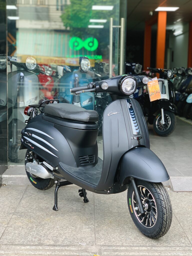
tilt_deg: -5.6
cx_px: 96
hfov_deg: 28.0
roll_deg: -0.6
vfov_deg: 36.8
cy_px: 128
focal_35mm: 52
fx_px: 385
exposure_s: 1/122
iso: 50
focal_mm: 6
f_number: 2.4
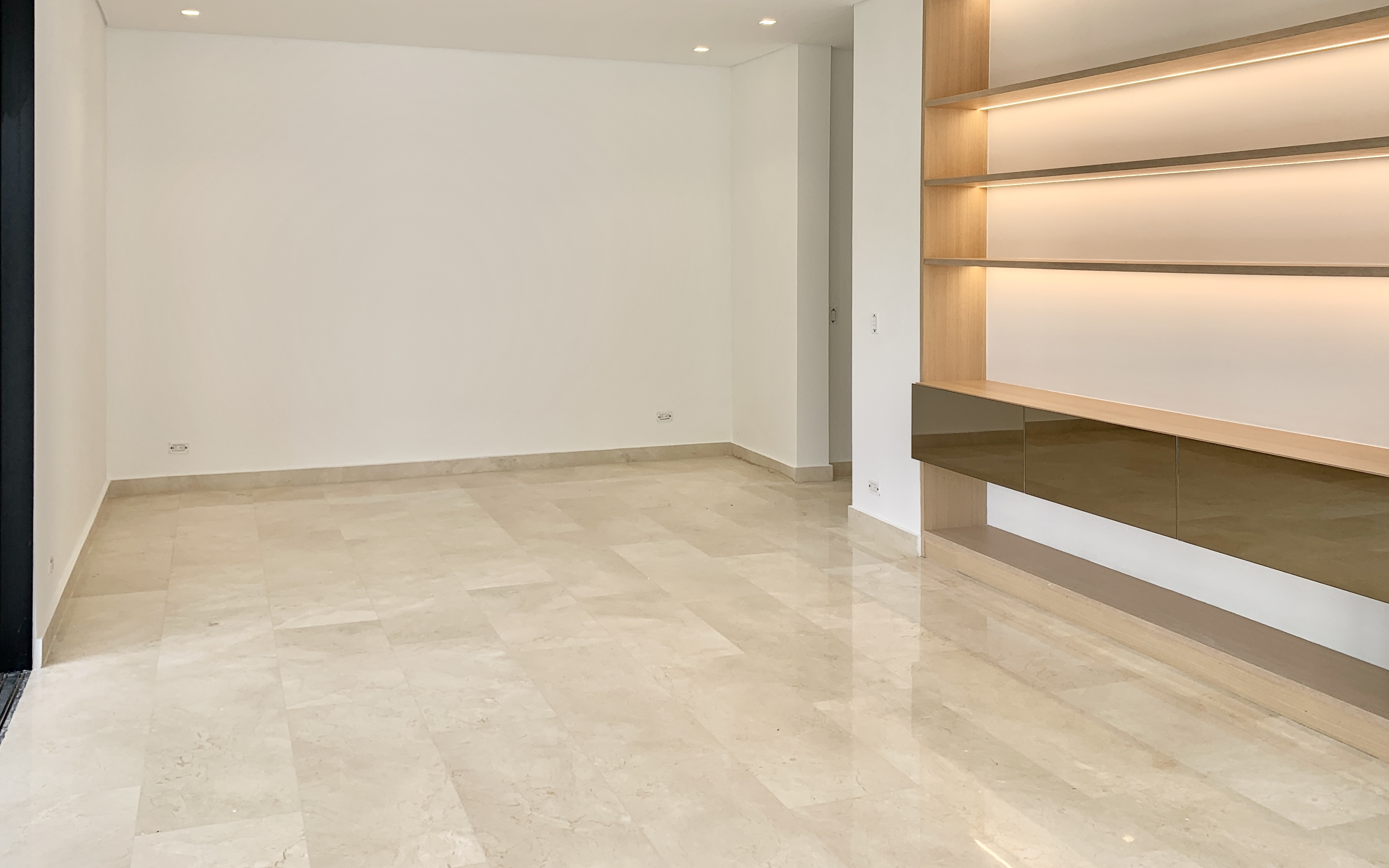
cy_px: 274
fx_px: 1211
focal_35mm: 32
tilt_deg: -1.9
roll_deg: -0.3
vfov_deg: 38.9
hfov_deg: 59.7
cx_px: 701
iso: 25
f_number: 1.8
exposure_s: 1/188
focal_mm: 4.25
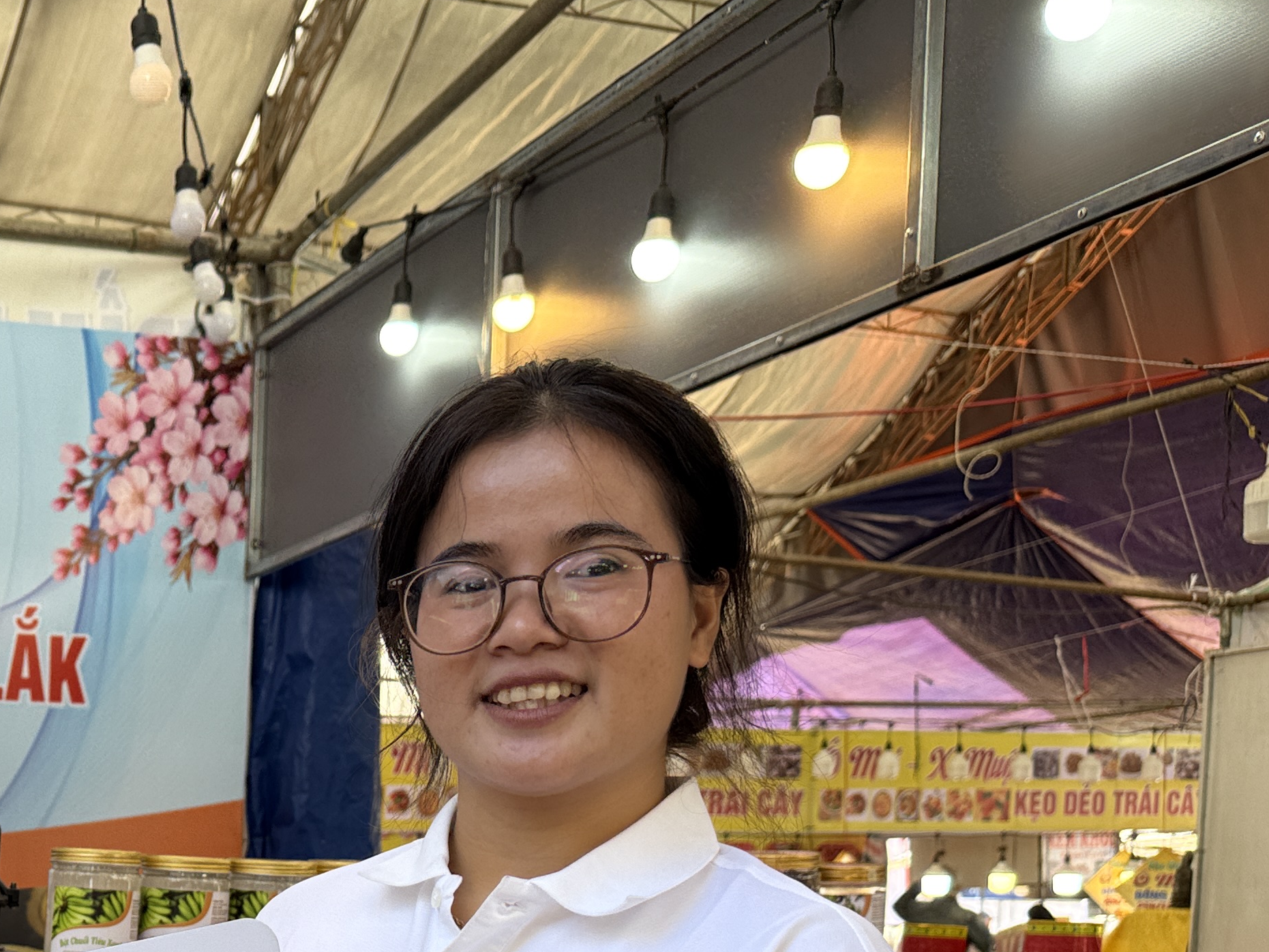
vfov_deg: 26.1
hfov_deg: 33.4
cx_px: -31
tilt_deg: -3.6
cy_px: 1022
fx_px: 1906
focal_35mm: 52
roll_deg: -0.9
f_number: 1.78
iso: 80
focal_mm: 6.76
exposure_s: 1/307
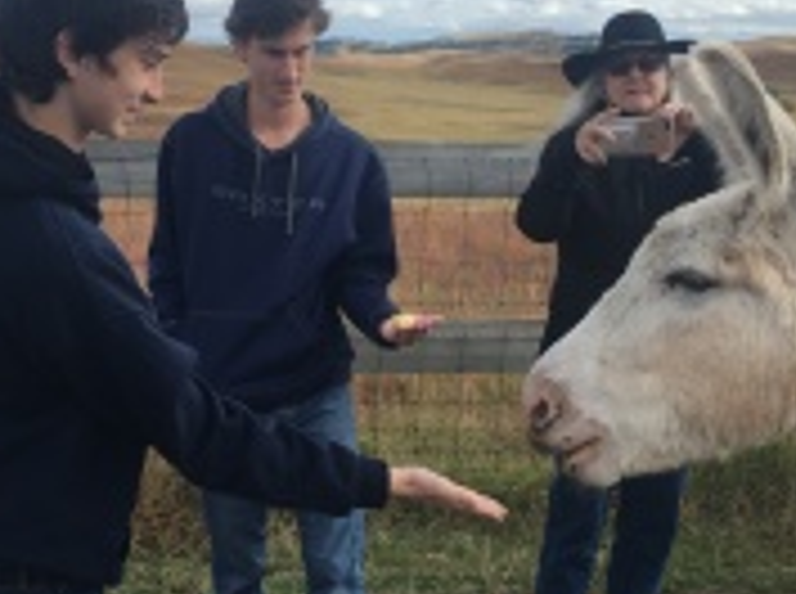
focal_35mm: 60
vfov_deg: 24.2
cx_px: 351
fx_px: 1377
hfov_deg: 32.2
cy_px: 414
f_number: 2.2
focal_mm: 4.15
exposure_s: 1/916
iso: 25
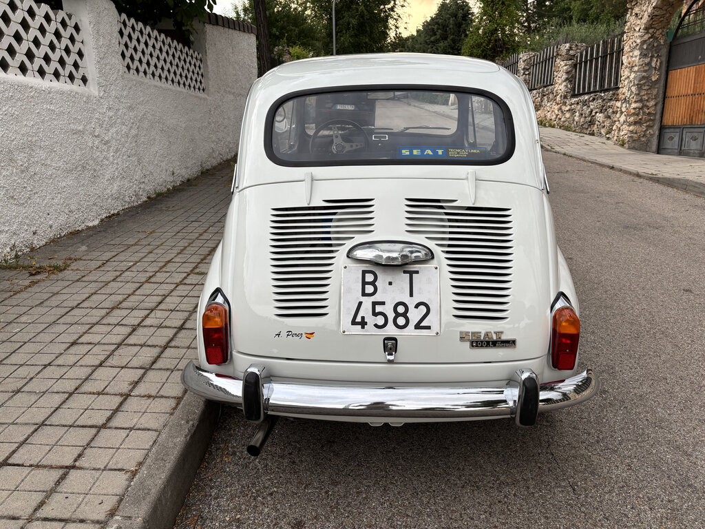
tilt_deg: -14.3
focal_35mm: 26
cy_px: 264
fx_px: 530
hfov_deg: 67.3
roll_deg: +1.0
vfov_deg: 53.1
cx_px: 352
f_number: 1.6
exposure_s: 1/311
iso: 50
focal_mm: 5.96
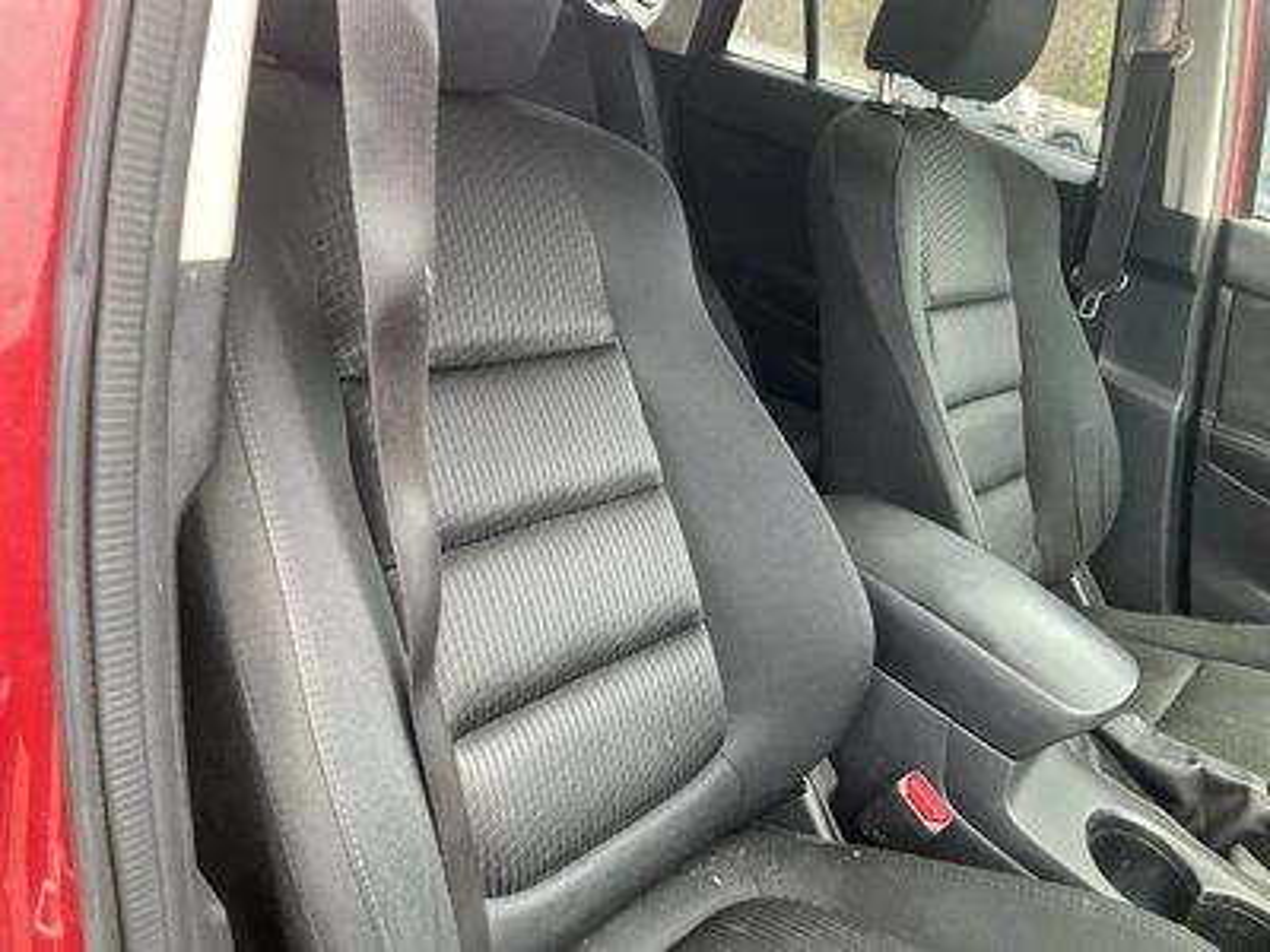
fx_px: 1064
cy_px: 476
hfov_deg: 61.7
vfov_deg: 48.2
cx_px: 635
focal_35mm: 29
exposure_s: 1/122
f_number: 1.8
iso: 40
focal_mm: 3
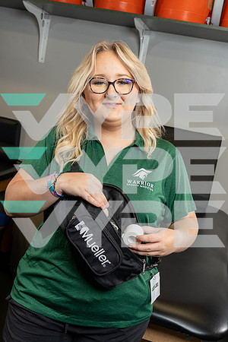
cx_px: 114
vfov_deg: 43.6
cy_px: 171
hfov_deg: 29.9
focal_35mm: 45
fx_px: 427
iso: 800
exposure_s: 1/250
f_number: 7.1
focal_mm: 45
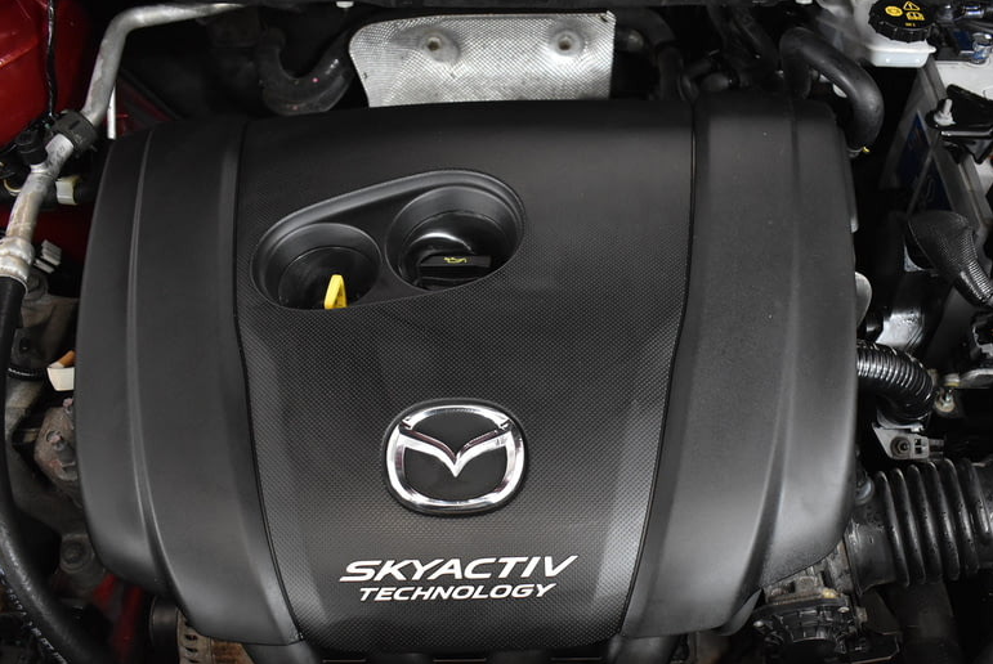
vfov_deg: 37.9
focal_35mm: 35
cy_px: 364
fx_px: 966
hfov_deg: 54.3
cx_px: 549
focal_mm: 20
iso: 2200
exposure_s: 1/30
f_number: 3.5
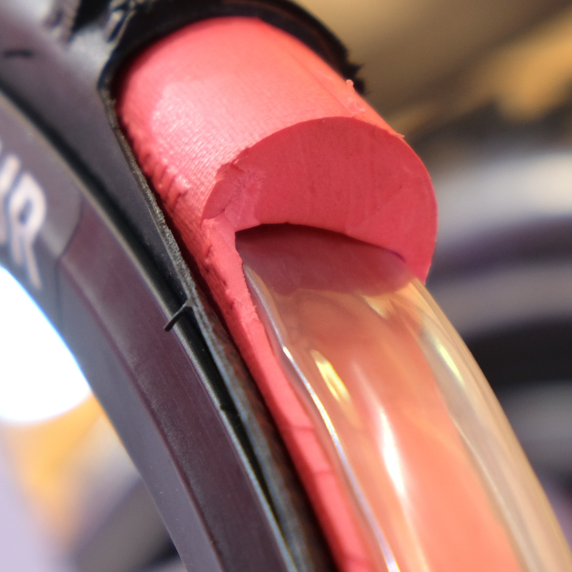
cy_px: 277
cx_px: 285
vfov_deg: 9.9
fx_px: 3290
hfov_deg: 9.9
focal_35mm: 176
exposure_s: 1/80
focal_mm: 55
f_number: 4
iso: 400
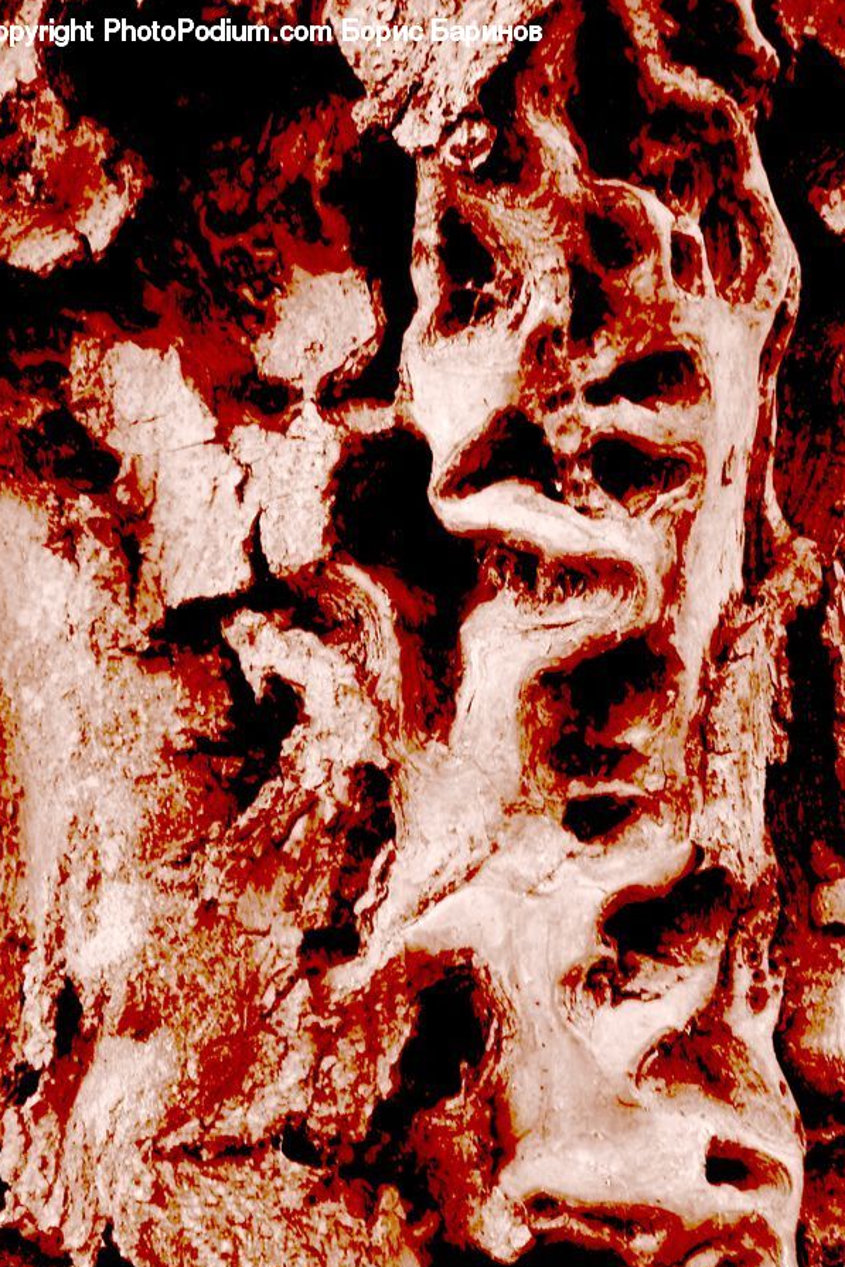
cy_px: 634
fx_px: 2393
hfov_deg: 20.0
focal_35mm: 68
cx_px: 451
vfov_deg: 29.7
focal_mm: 11.7
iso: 160
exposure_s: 1/30
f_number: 5.3
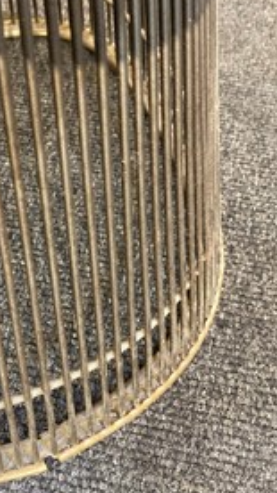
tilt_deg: -56.1
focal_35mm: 41
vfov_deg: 49.4
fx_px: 536
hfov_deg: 28.3
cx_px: 48
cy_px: 227
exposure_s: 1/33
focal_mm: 4.25
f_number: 1.8
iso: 500
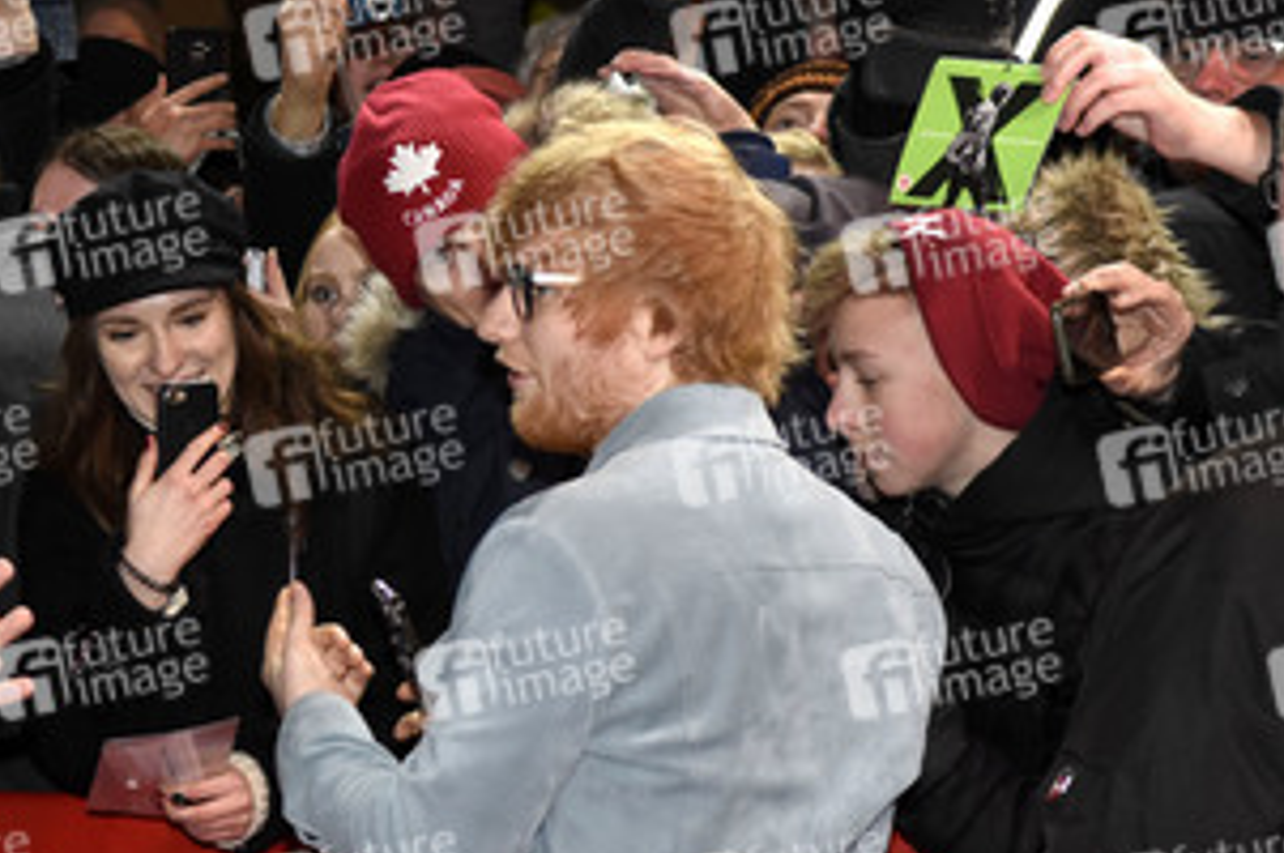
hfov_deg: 16.5
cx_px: 412
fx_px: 4409
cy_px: 563
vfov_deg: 11.0
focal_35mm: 124
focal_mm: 55
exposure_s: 1/320
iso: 1250
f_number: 5
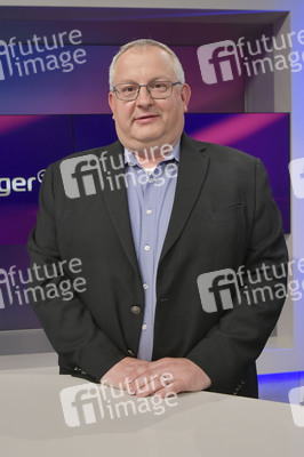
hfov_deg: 42.3
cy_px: 228
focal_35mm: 31
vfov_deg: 60.3
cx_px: 152
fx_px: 393
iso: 2500
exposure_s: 1/200
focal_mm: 31
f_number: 6.3
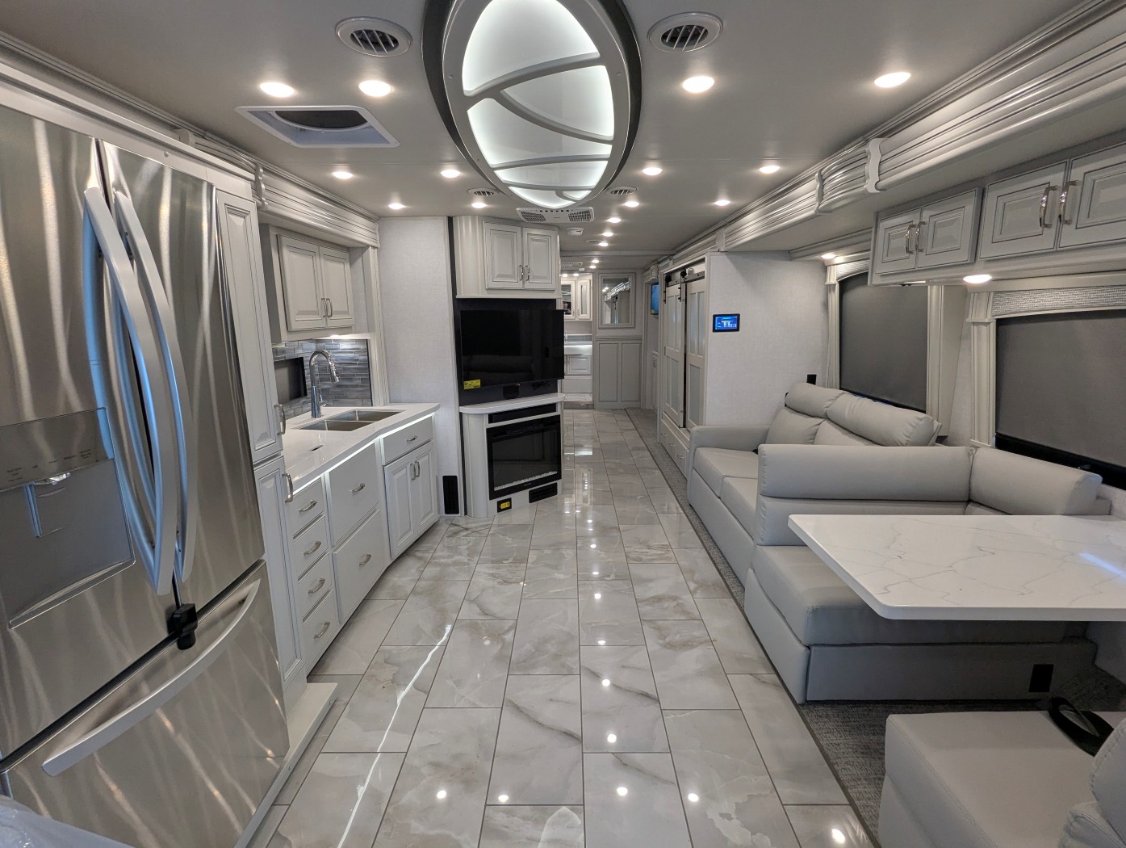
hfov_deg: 94.4
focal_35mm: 16
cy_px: 424
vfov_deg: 78.2
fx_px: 521
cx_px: 563
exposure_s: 1/43.5
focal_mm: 2.35
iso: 63
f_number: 2.2
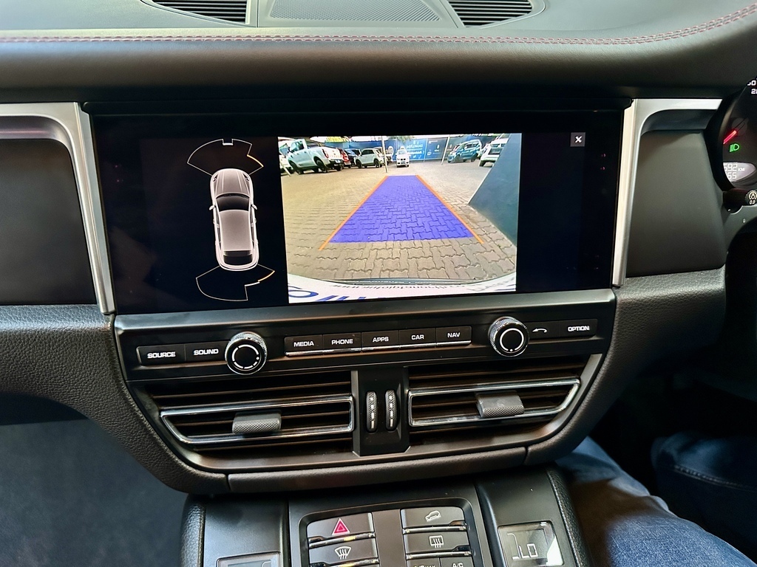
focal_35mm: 24
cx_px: 378
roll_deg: -2.4
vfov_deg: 56.8
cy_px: 284
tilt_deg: -31.2
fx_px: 525
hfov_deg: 71.6
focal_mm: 6.86
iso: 800
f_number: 1.78
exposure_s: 1/52
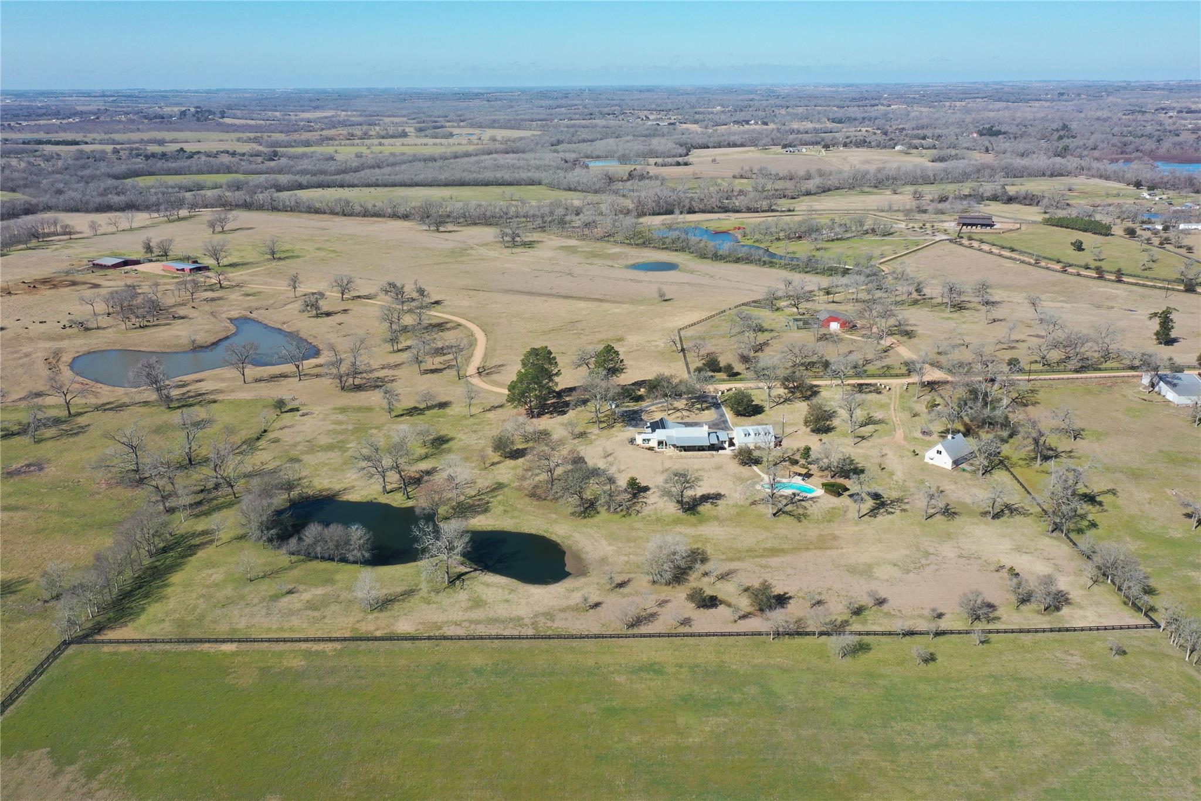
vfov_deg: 46.4
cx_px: 600
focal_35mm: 28
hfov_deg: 65.5
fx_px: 934
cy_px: 400
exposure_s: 1/500
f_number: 5.6
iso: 100
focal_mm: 10.26
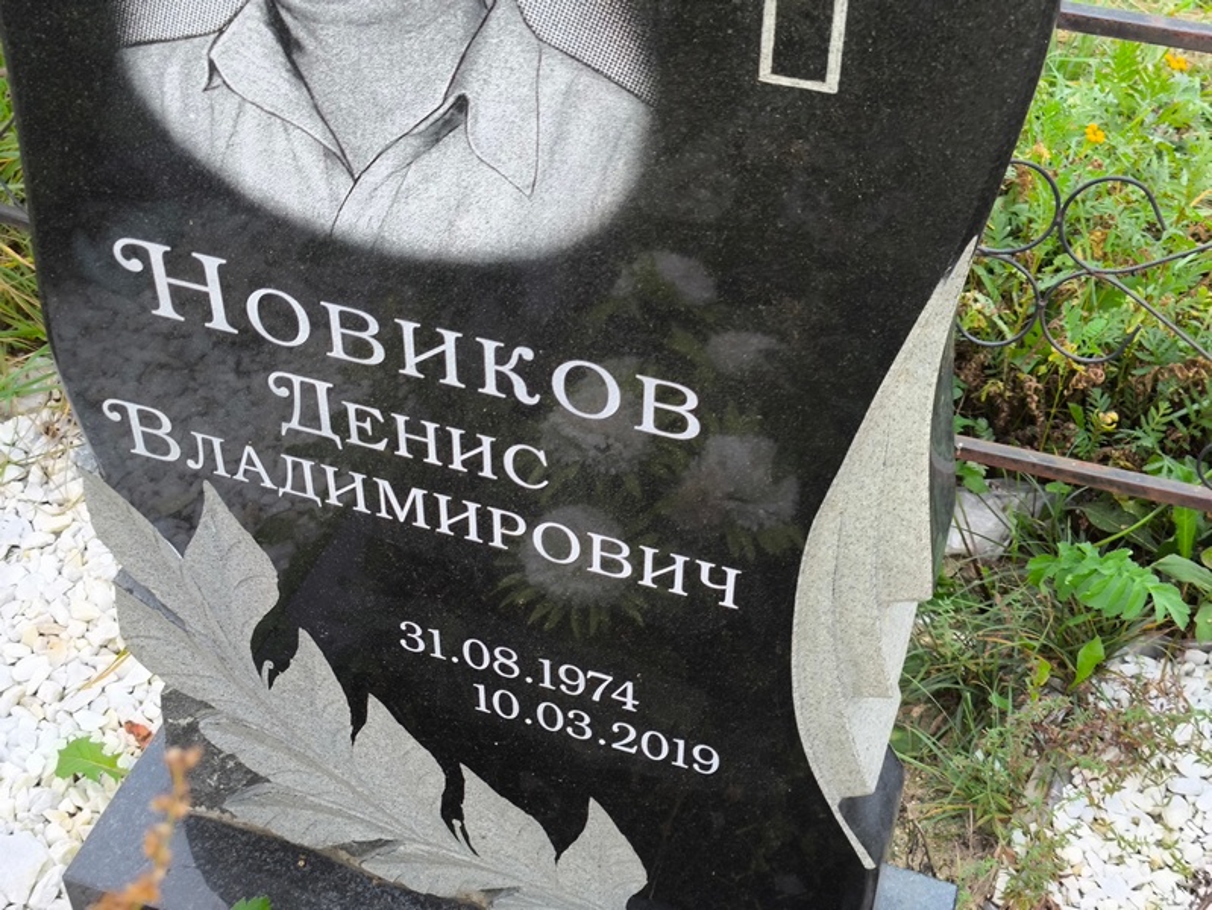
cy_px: 455
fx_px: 1751
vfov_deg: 29.1
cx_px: 606
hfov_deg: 38.2
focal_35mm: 50
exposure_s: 1/50
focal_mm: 4.71
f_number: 1.7
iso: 80
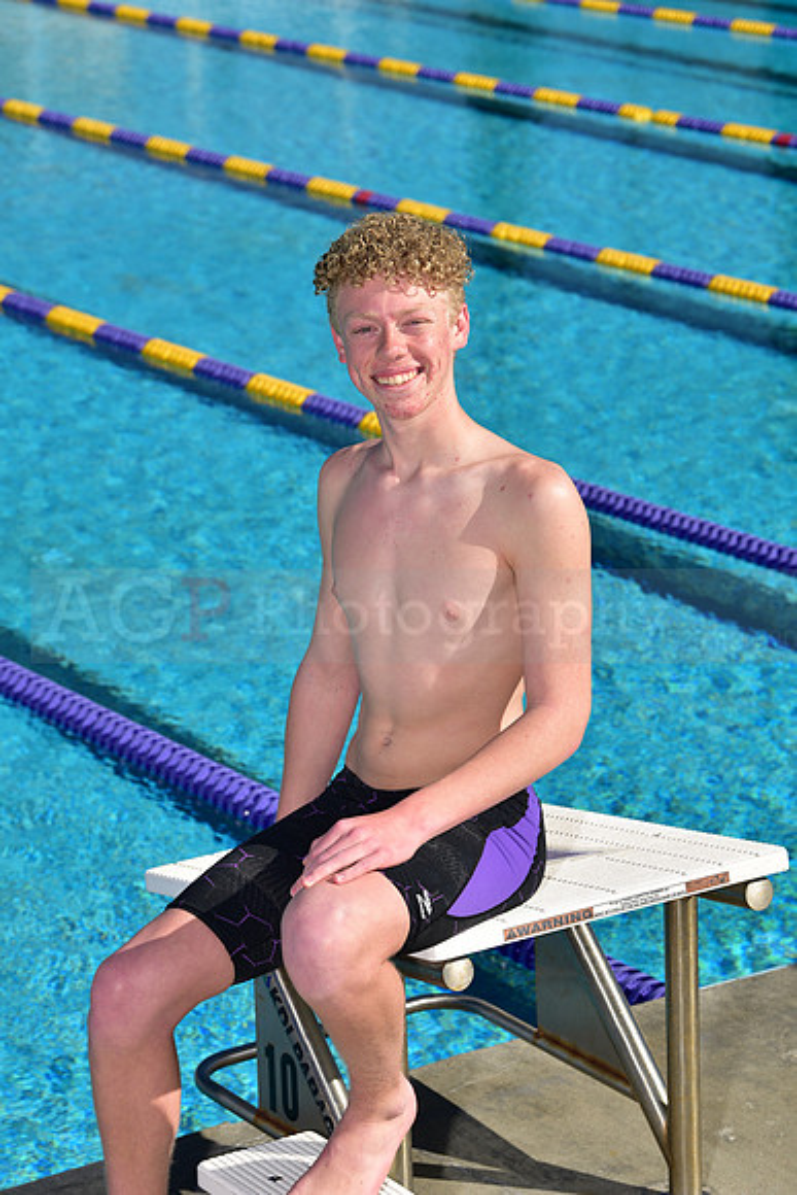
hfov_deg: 12.5
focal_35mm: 110
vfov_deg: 18.6
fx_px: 3650
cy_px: 598
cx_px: 398
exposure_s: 1/250
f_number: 8
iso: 64
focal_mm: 110
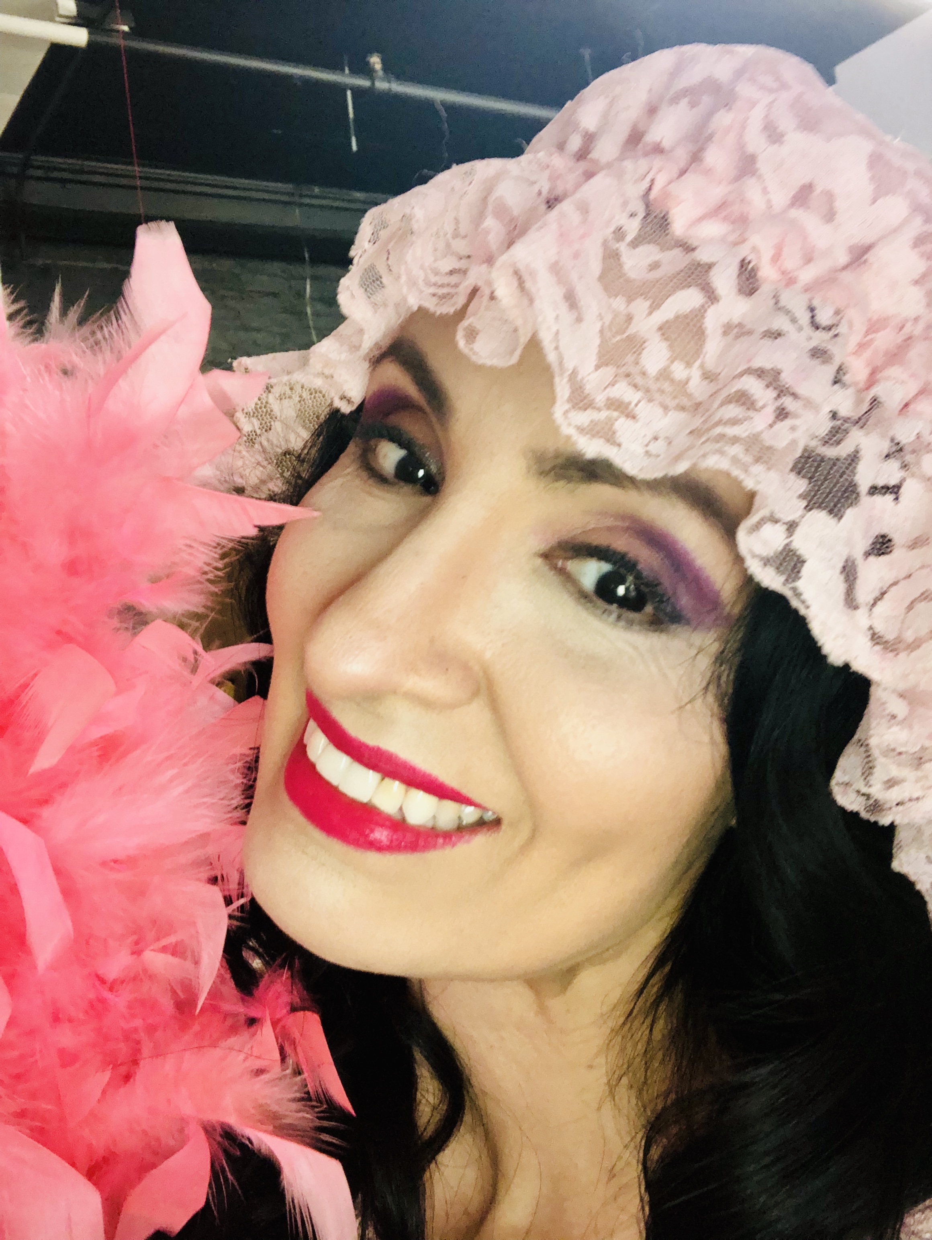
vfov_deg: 56.8
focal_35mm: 32
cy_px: 620
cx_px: 466
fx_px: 1147
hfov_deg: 44.2
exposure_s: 1/30
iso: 160
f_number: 2.2
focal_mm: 2.87
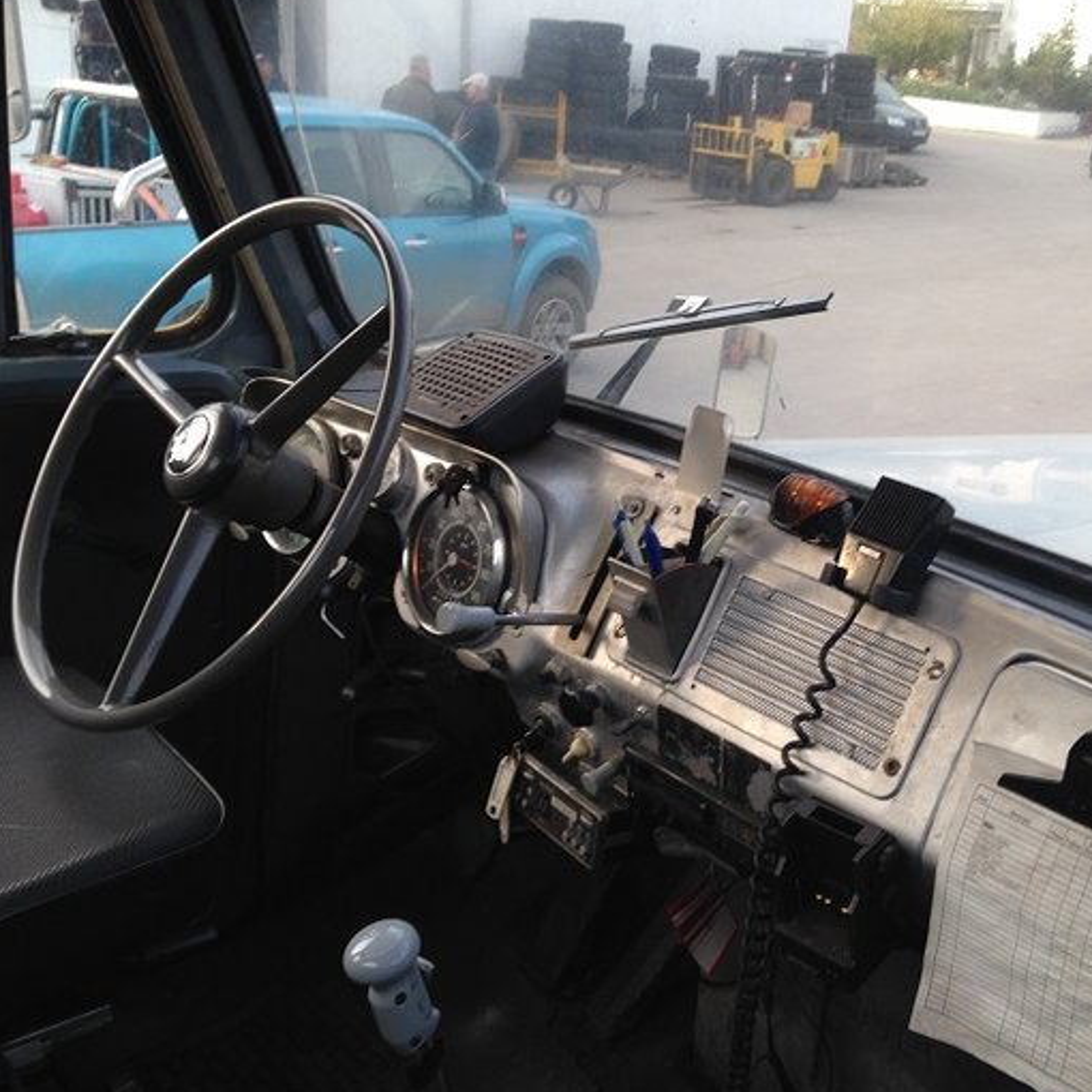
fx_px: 1428
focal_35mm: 40
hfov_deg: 41.6
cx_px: 659
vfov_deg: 41.9
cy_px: 549
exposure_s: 1/120
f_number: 2.4
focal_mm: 4.12
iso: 50
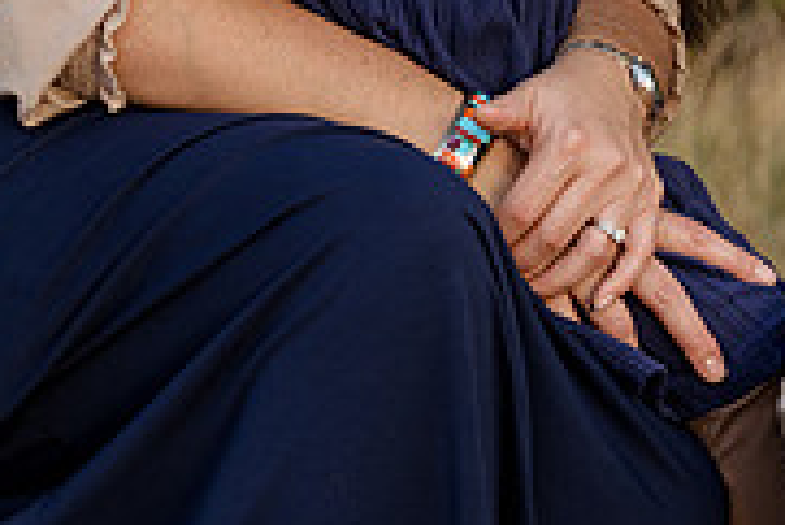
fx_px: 7136
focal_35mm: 327
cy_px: -215
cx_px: 958
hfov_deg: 6.3
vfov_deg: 4.2
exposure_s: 1/200
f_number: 5.6
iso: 640
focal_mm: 102
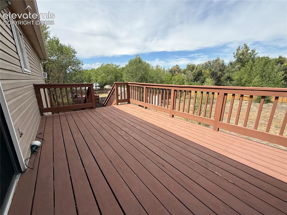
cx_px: 144
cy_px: 108
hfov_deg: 102.1
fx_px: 116
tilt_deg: -13.7
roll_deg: +0.8
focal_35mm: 14
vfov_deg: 85.6
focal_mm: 2.22
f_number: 2.2
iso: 50
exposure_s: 1/1368
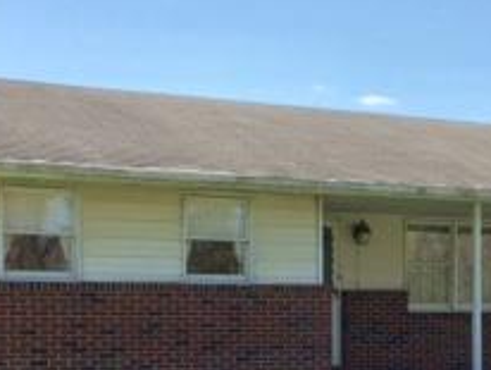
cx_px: 465
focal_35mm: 90
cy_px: 334
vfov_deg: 16.2
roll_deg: +1.2
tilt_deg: -0.7
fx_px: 1278
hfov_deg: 21.2
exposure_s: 1/1642
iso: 32
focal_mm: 4.15
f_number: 2.2
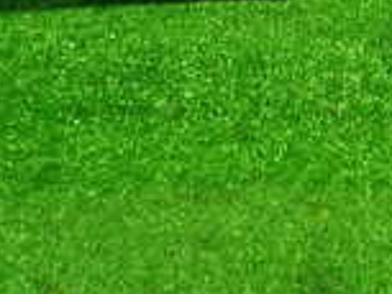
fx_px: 1111
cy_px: -123
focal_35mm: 98
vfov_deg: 14.3
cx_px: 564
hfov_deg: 18.1
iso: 250
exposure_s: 1/30
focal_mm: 4.5
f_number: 2
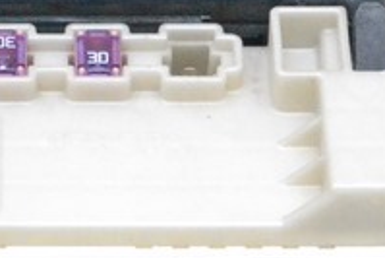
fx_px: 3628
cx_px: 27
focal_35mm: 339
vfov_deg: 4.0
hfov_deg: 6.1
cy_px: -104
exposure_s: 1/100
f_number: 11
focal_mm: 44
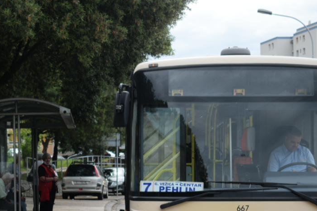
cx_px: 74
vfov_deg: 12.7
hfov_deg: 18.9
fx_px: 944
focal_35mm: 107
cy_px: 188
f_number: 4.2
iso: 320
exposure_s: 1/1250
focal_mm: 31
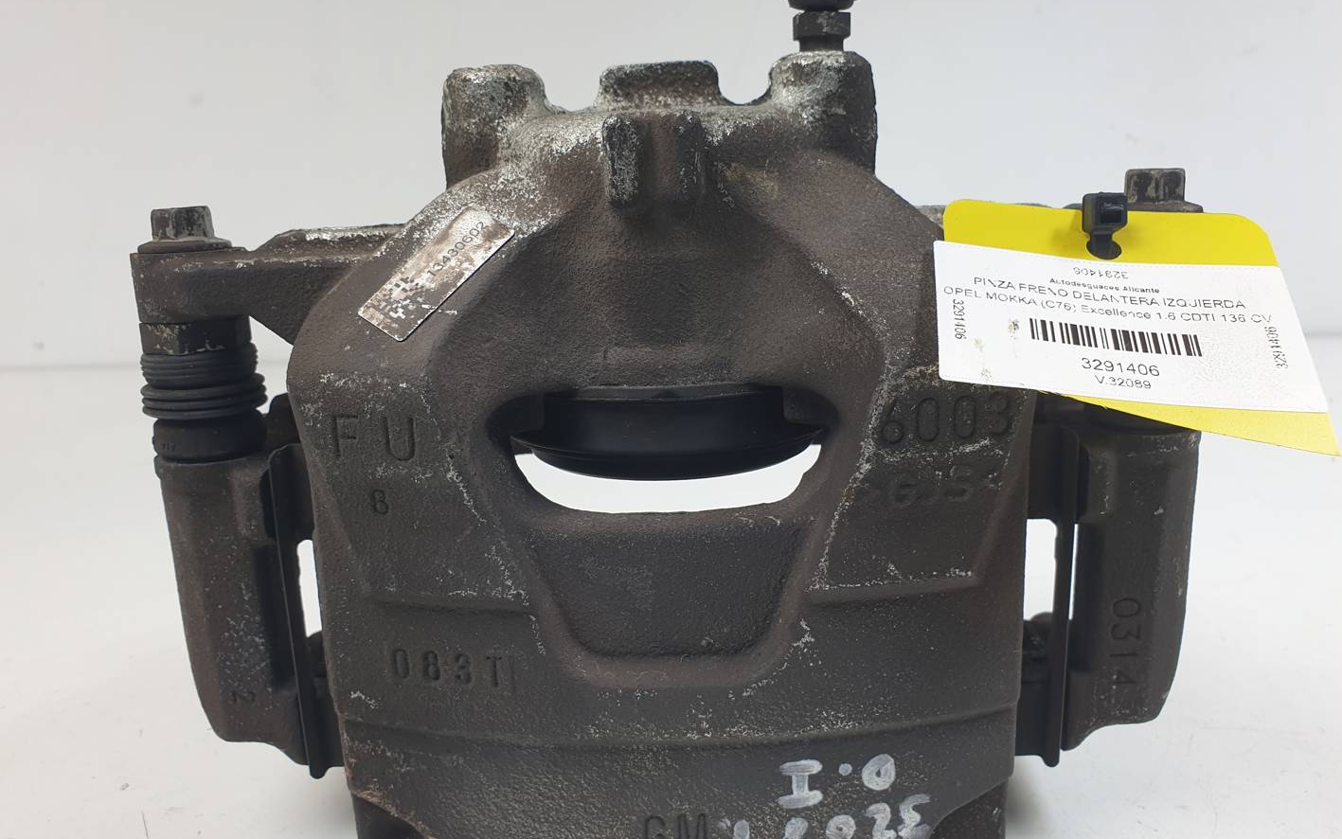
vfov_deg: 44.6
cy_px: 423
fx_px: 1024
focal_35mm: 28
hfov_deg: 66.5
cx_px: 667
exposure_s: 1/100
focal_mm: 4.3
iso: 50
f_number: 2.4
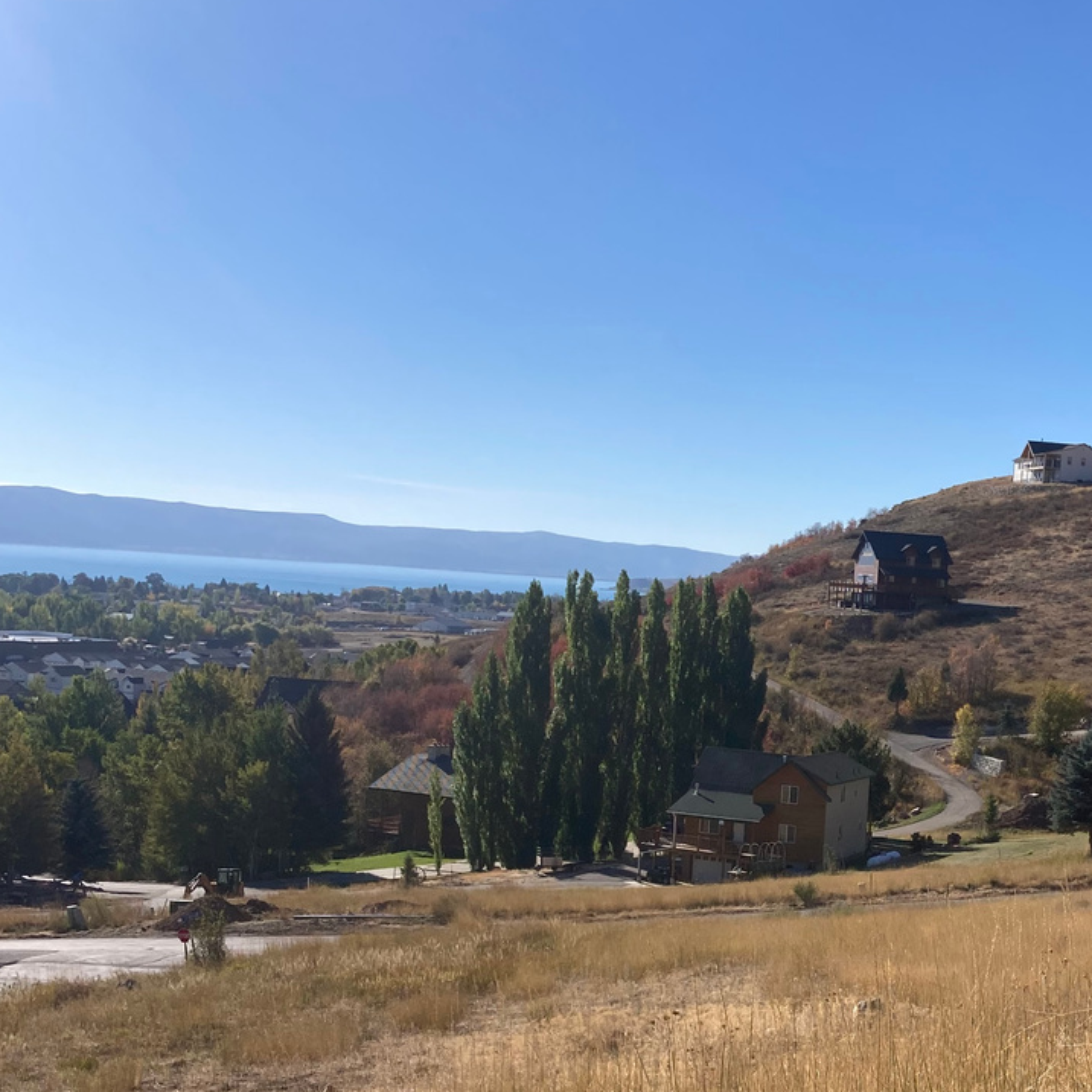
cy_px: 781
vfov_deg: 31.8
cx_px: 835
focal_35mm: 53
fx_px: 1892
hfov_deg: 31.6
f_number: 1.8
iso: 20
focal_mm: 3.99
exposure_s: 1/2825
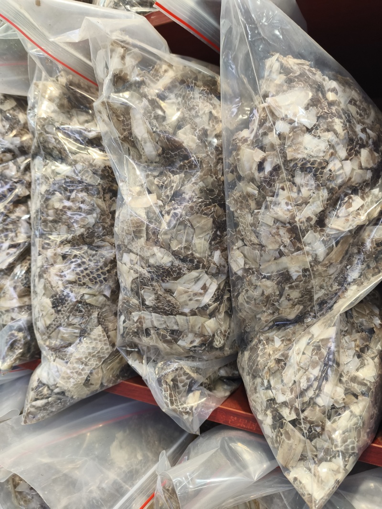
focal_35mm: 23
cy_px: 254
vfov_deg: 73.9
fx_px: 338
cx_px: 191
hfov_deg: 58.9
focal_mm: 5.84
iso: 320
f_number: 1.6
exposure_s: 1/100
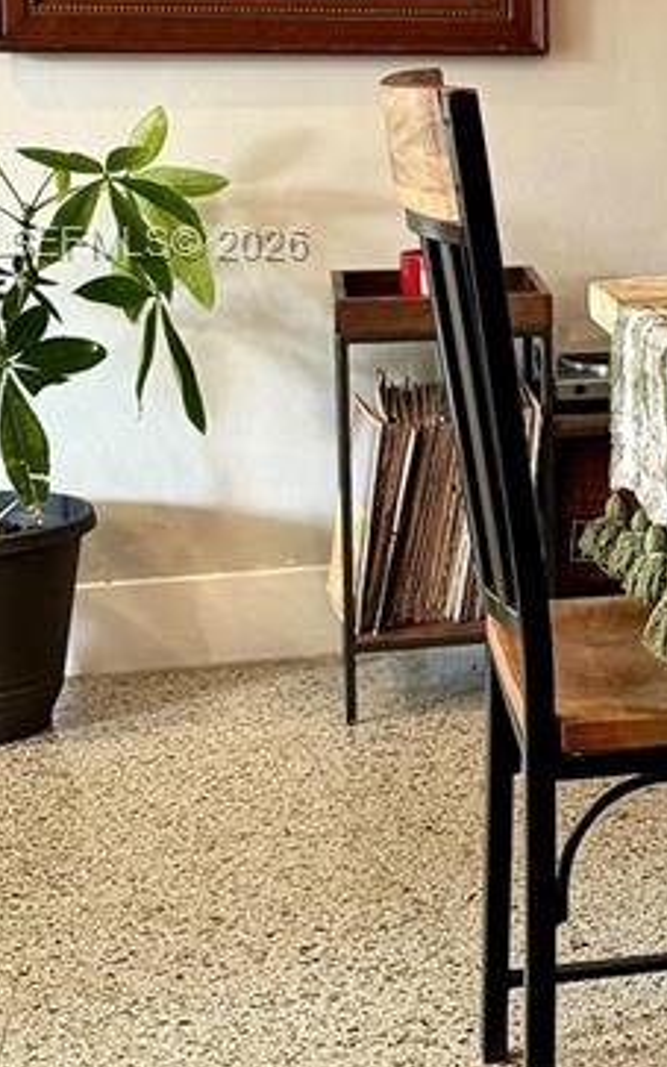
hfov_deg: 14.2
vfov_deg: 24.3
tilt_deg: -6.7
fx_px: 2442
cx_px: 1084
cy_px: 247
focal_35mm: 84
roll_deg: -0.5
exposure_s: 1/60
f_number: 1.78
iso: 250
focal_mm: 6.76
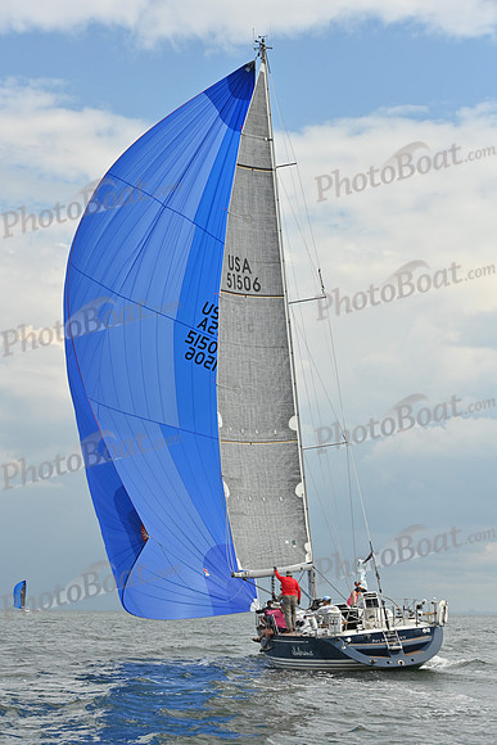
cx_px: 248
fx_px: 1449
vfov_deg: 28.8
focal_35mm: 70
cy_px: 372
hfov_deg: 19.5
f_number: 9
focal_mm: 70
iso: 320
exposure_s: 1/1600
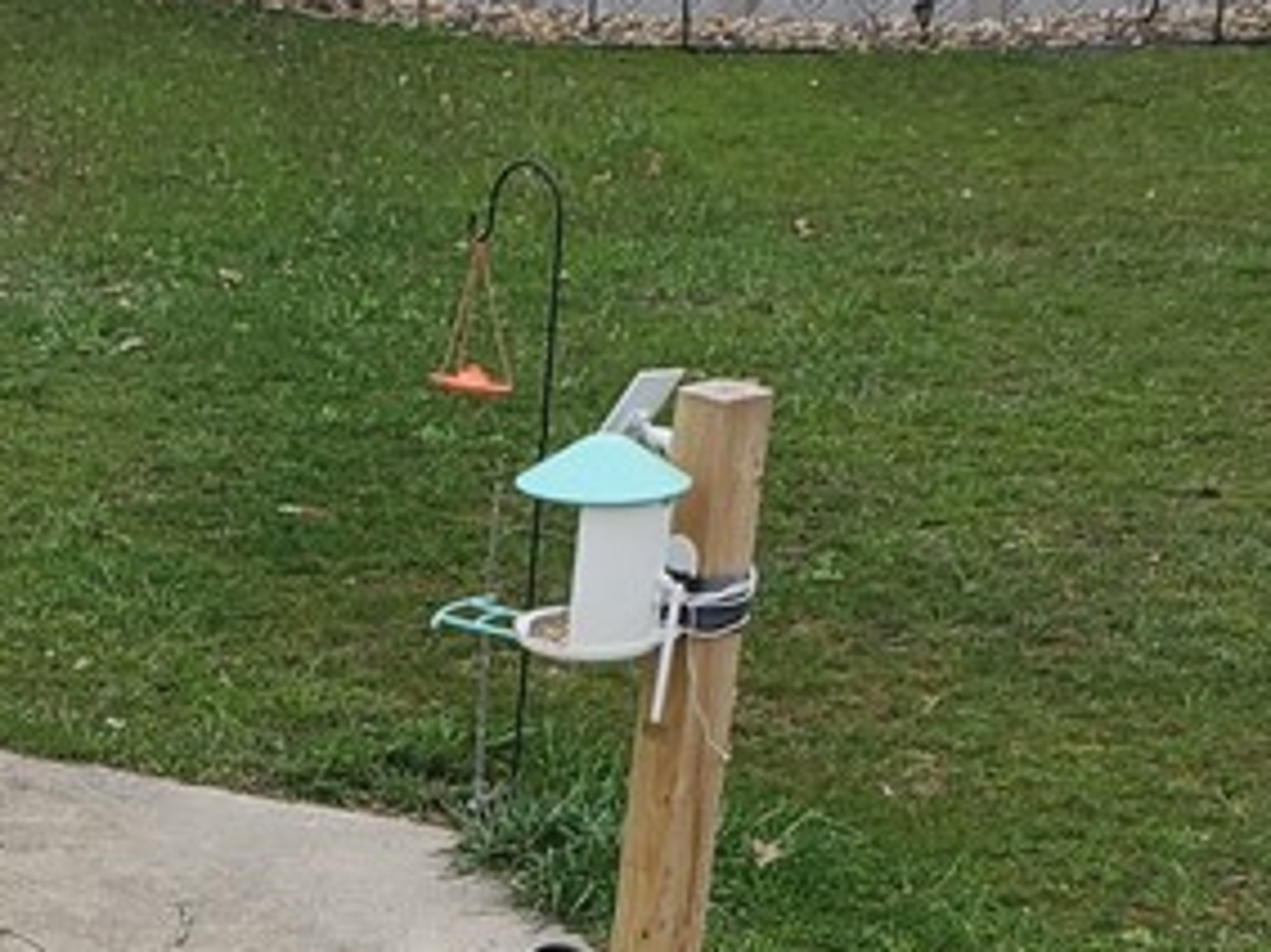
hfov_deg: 19.4
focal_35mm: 94
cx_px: -346
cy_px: 1657
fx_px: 3450
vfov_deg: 14.1
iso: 50
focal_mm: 4.3
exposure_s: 1/796
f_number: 2.4
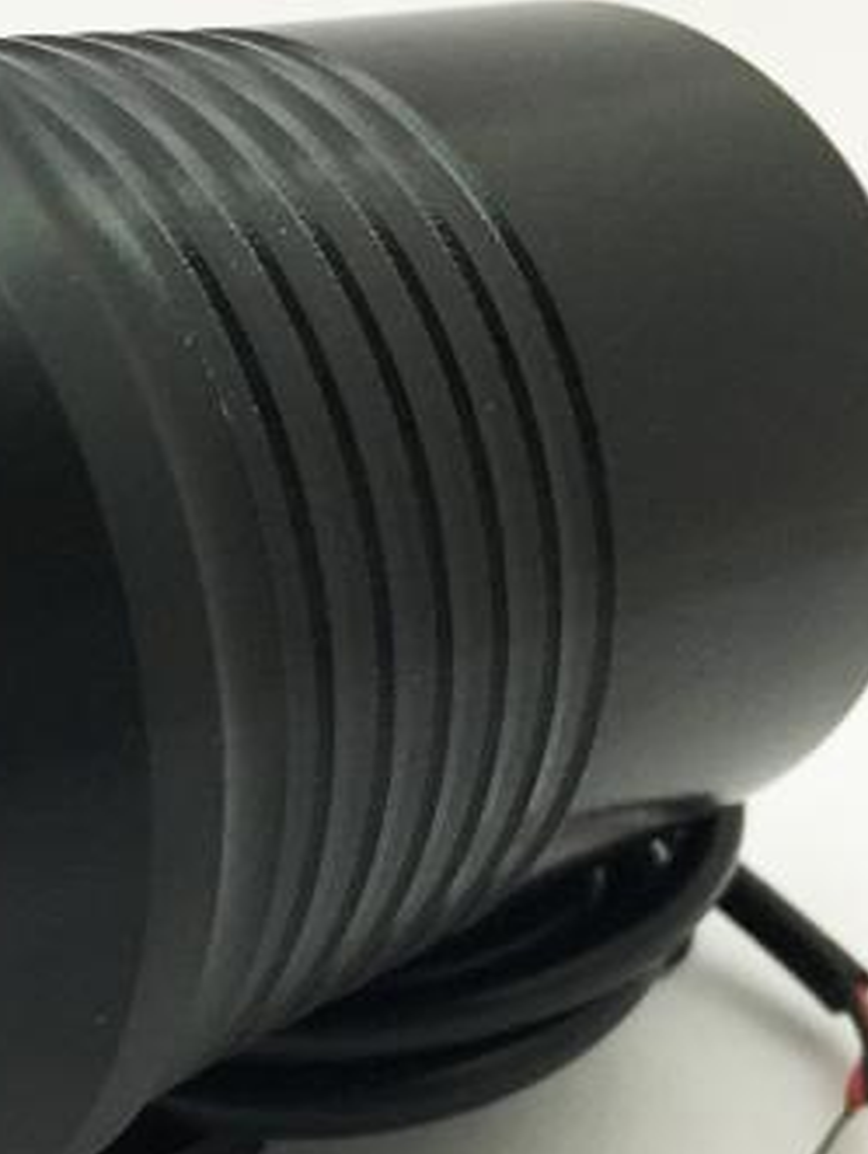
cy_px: 764
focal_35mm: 70
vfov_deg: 27.6
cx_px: 63
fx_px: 2336
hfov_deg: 20.6
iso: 160
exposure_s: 1/30
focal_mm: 4.15
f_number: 2.2
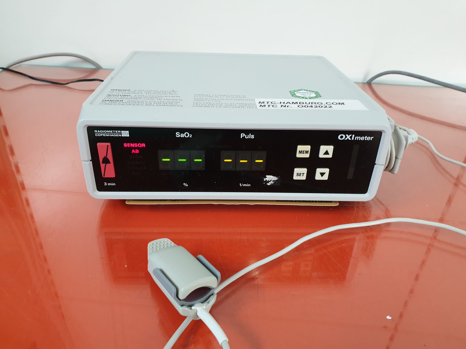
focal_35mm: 26
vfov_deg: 53.1
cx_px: 233
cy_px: 174
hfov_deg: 67.3
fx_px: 350
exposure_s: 1/50
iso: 250
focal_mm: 4.3
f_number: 2.4
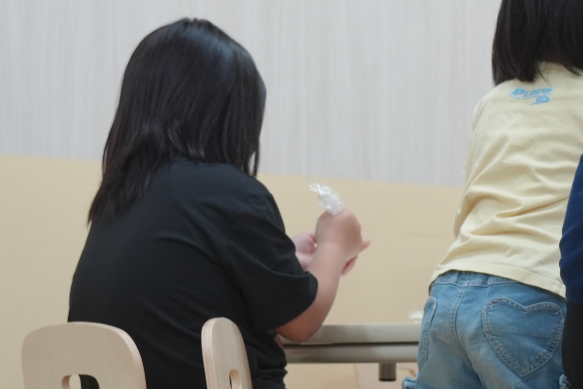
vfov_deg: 9.7
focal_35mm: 142
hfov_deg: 13.9
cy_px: 244
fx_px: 2300
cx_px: 767
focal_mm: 35
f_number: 3.2
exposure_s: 1/160
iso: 800
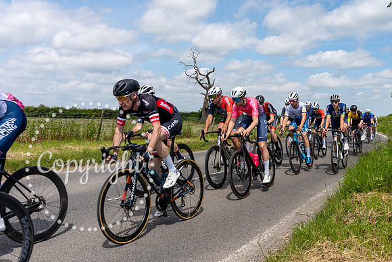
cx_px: 244
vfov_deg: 36.8
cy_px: 130
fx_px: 393
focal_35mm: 36
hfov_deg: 52.5
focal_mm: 29
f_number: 6.3
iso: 100
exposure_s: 1/1250
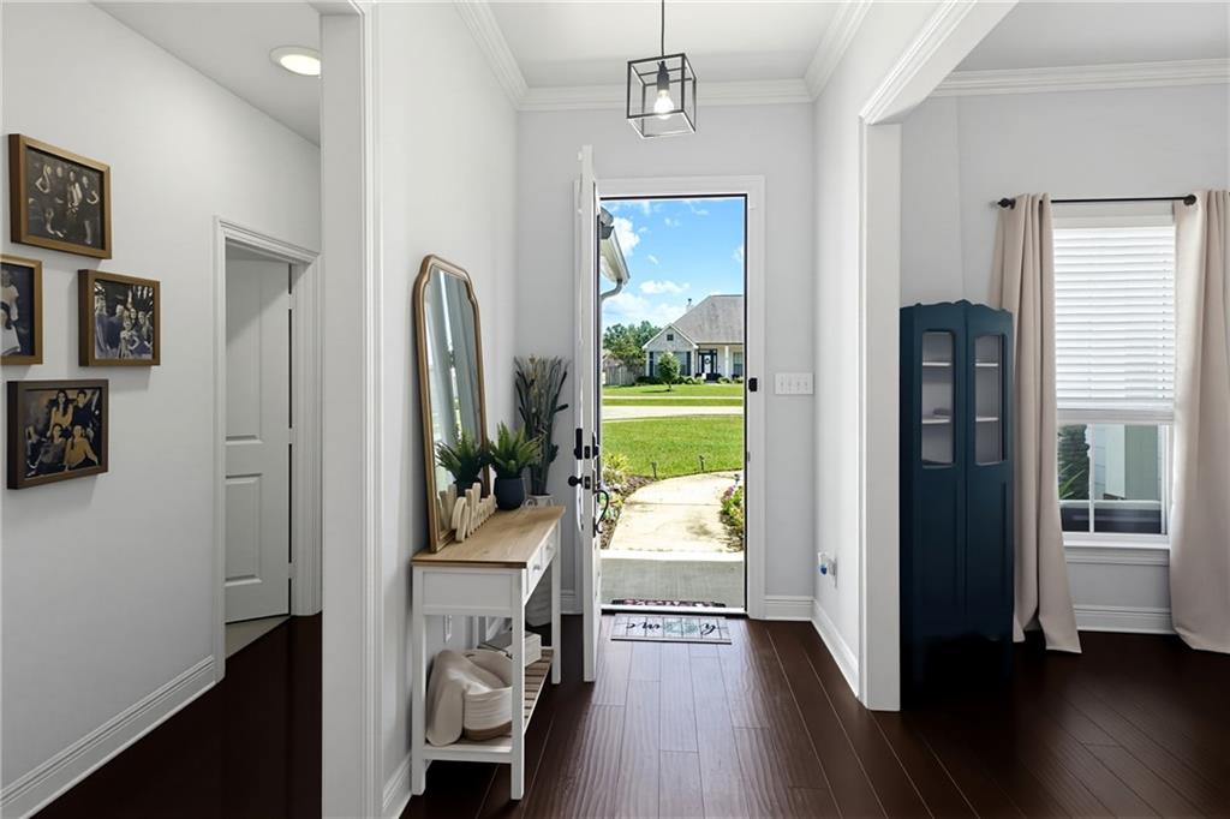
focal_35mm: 19
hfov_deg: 86.9
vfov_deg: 64.5
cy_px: 410
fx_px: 649
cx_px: 615
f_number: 11
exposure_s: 1/100
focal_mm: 19
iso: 320
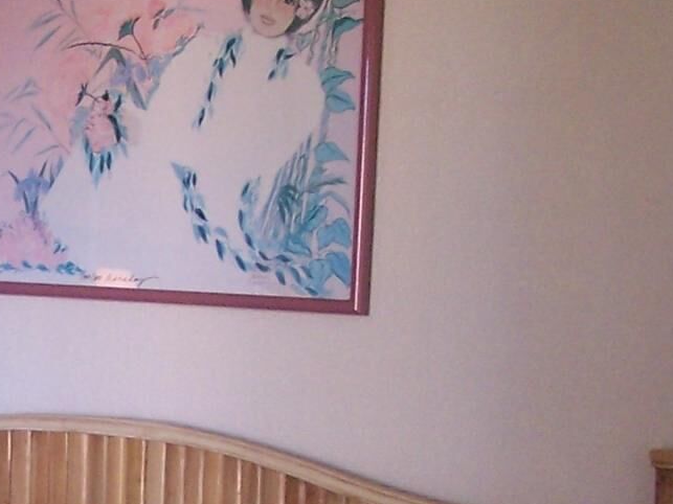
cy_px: 562
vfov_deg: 12.0
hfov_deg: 16.1
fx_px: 2352
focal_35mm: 121
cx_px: 75
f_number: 2.8
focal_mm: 6.3
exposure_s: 1/45
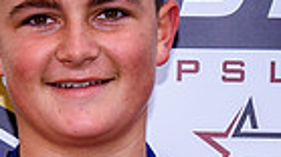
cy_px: 194
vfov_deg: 2.8
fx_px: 3172
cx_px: 86
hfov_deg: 5.1
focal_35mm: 426
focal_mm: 38
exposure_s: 1/160
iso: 100
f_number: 5.6
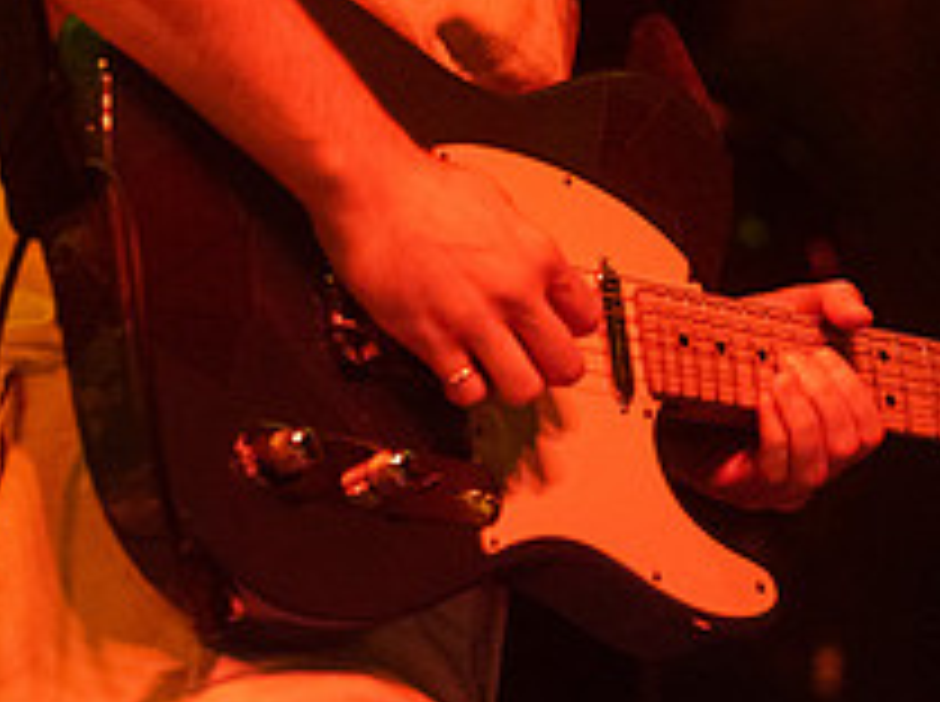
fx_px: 9786
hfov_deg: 5.5
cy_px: -106
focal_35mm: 361
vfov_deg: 4.1
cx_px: 634
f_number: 3.2
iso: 1600
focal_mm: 135
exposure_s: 1/160
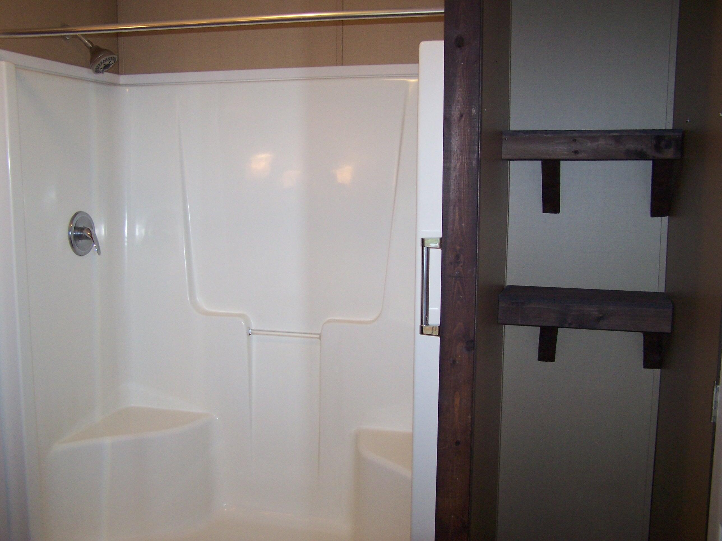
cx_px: 361
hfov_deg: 49.0
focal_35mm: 38
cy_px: 270
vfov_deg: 37.7
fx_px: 793
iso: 140
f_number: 2.8
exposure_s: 1/60
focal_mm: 6.3
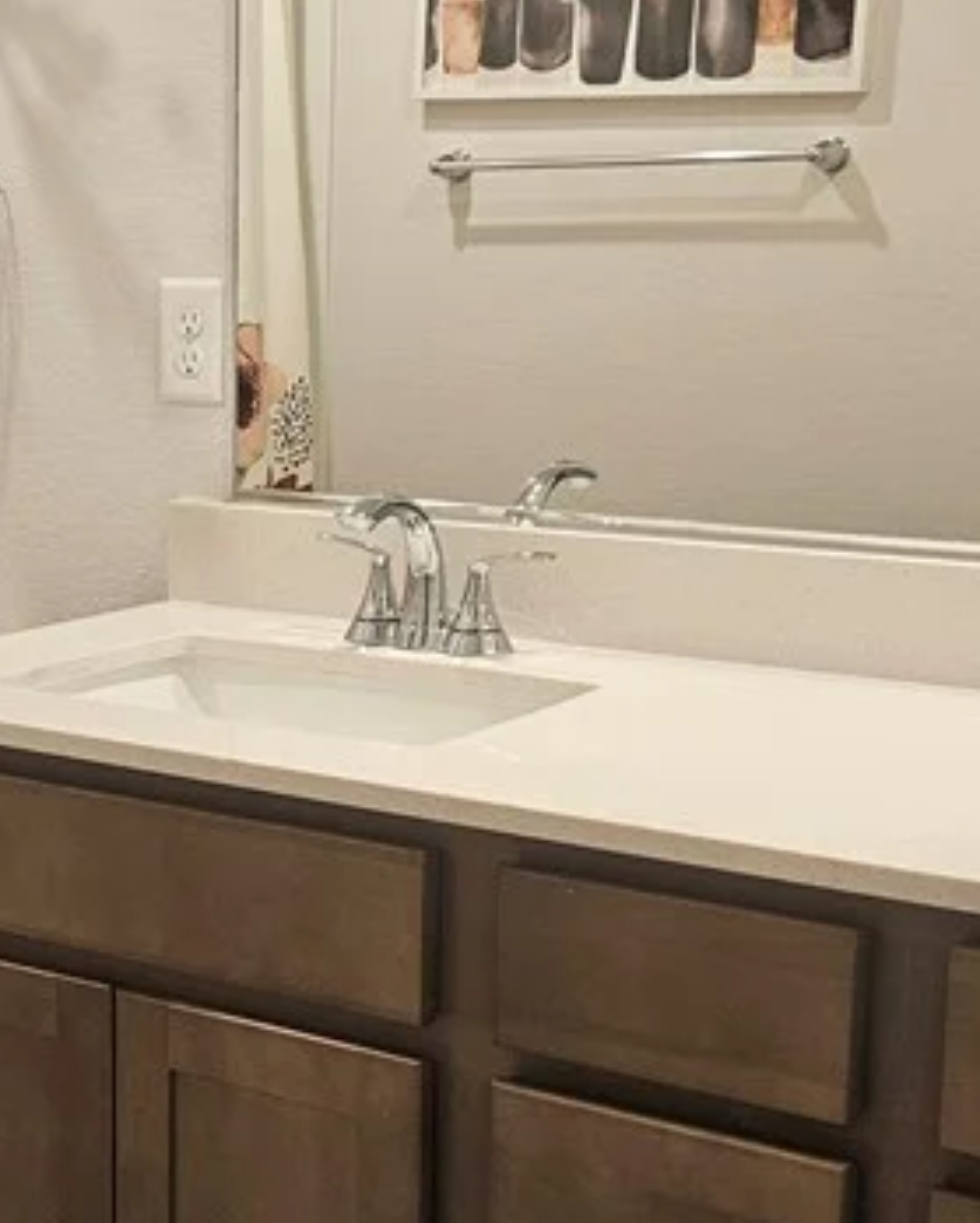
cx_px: 98
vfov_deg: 28.7
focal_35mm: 66
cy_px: 696
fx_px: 2390
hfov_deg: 22.6
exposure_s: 1/120
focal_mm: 5.4
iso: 200
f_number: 1.8
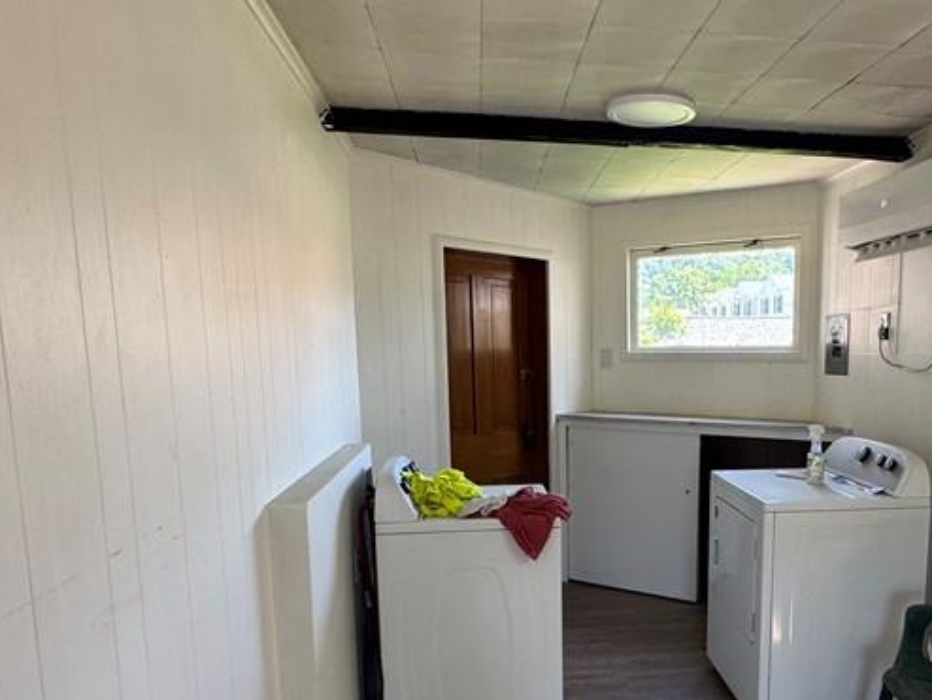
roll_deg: +0.1
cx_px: 591
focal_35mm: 29
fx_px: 781
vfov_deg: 47.5
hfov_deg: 60.7
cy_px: 464
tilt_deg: -8.6
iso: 125
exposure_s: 1/99
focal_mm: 2.22
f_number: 2.2
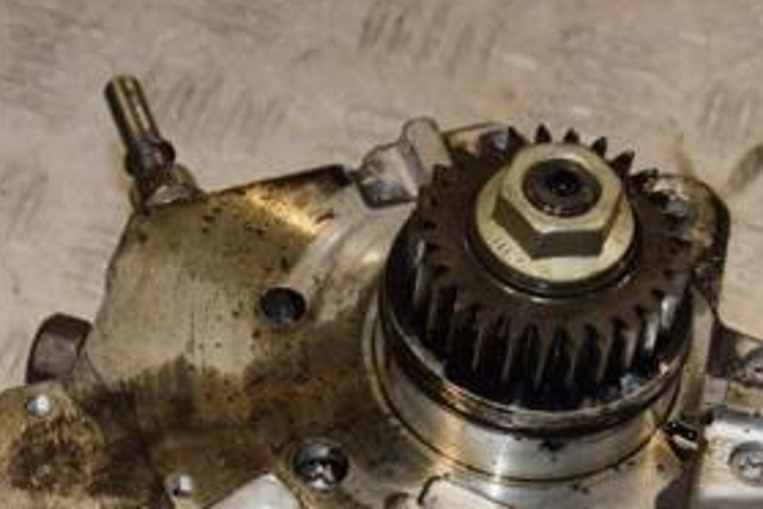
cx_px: 366
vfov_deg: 8.8
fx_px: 3285
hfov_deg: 13.2
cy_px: 509
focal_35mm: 155
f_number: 8
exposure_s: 1/200
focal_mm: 48
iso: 800
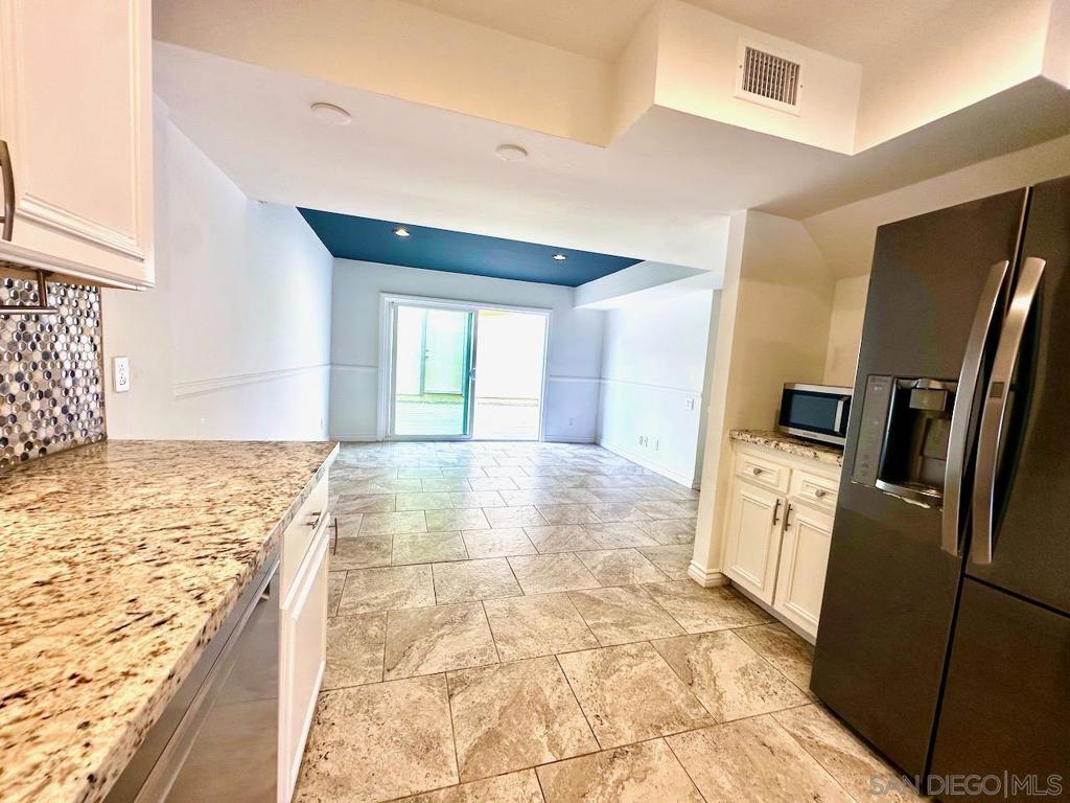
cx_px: 535
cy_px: 402
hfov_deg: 102.1
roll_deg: -3.7
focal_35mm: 14
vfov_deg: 85.7
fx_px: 433
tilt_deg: -5.1
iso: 64
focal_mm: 2.22
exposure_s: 1/120
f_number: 2.2
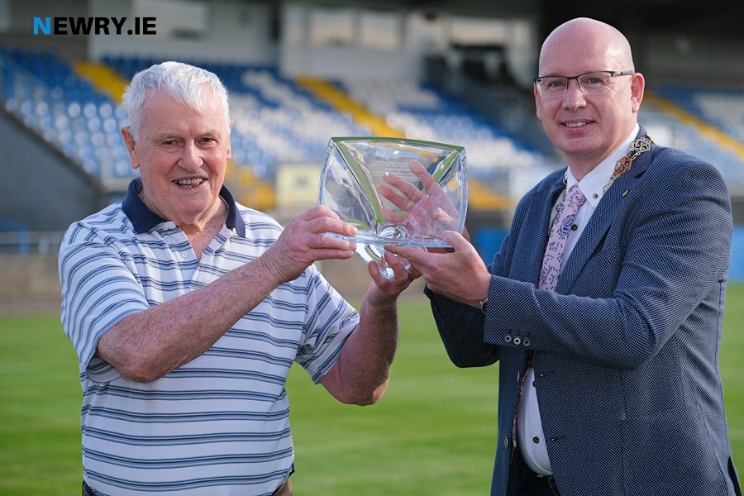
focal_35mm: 116
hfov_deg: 17.6
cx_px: 372
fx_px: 2397
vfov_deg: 11.8
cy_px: 248
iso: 400
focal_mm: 77.3
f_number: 2.8
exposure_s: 1/1900
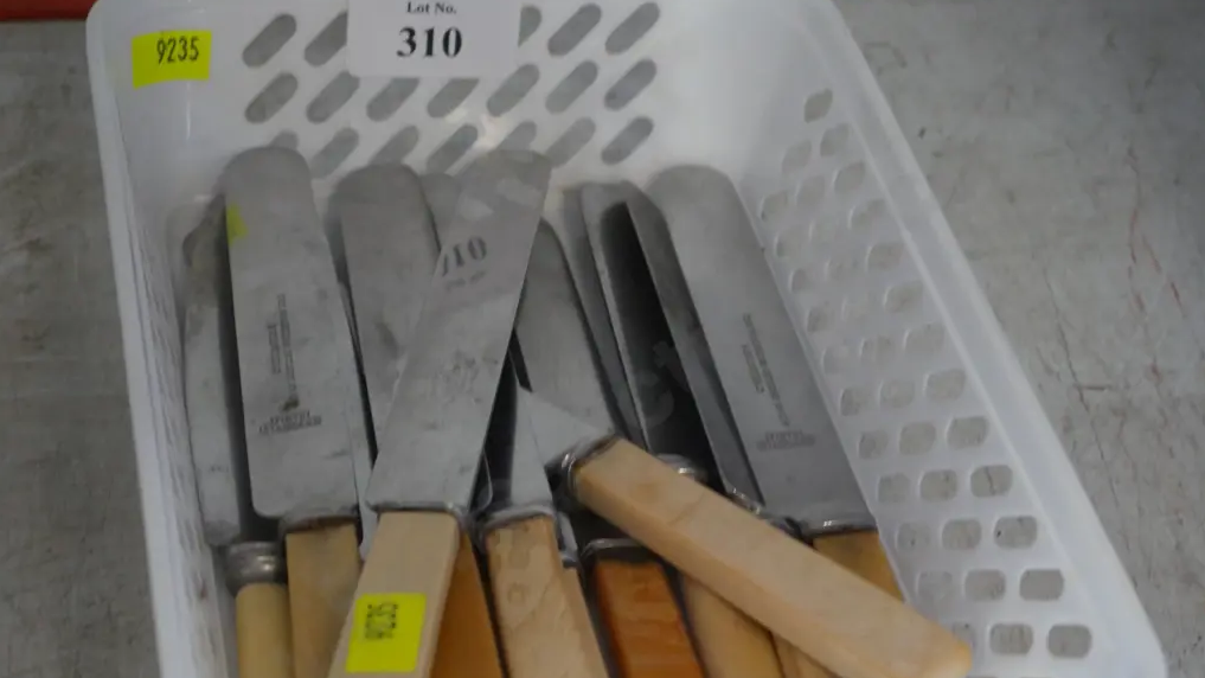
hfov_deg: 26.9
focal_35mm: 79
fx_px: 2524
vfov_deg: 15.3
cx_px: 604
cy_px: 430
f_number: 5.5
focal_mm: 36
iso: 3200
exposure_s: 1/50
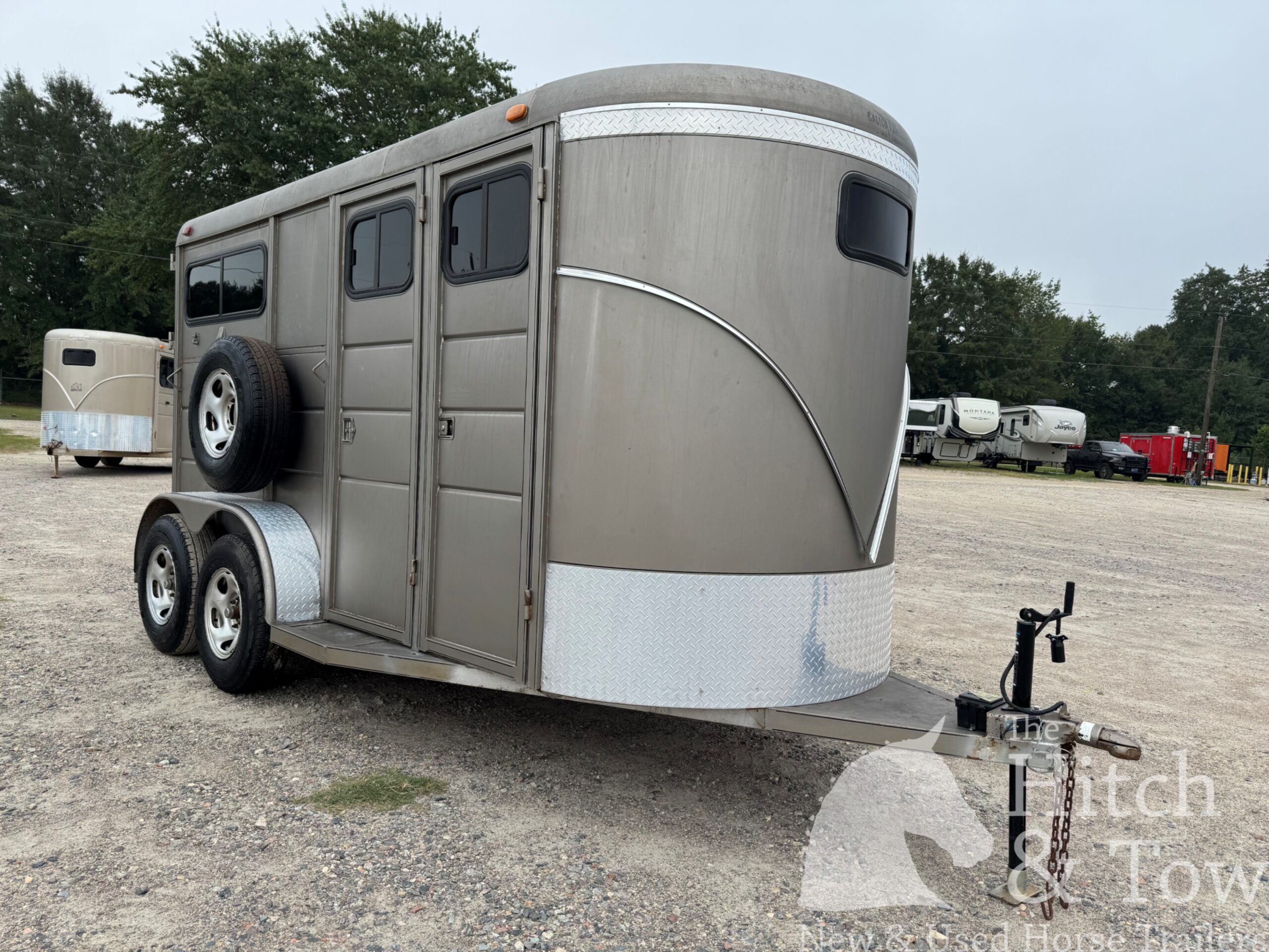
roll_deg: -3.1
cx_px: 634
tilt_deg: -4.7
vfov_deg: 56.8
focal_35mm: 24
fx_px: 880
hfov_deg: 71.6
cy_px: 476
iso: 80
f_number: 1.78
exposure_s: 1/1721
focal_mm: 6.76
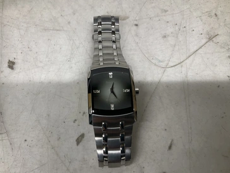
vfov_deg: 44.1
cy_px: 95
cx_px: 106
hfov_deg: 56.8
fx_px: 213
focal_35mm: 32
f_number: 1.8
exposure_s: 1/120
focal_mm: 3
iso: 40
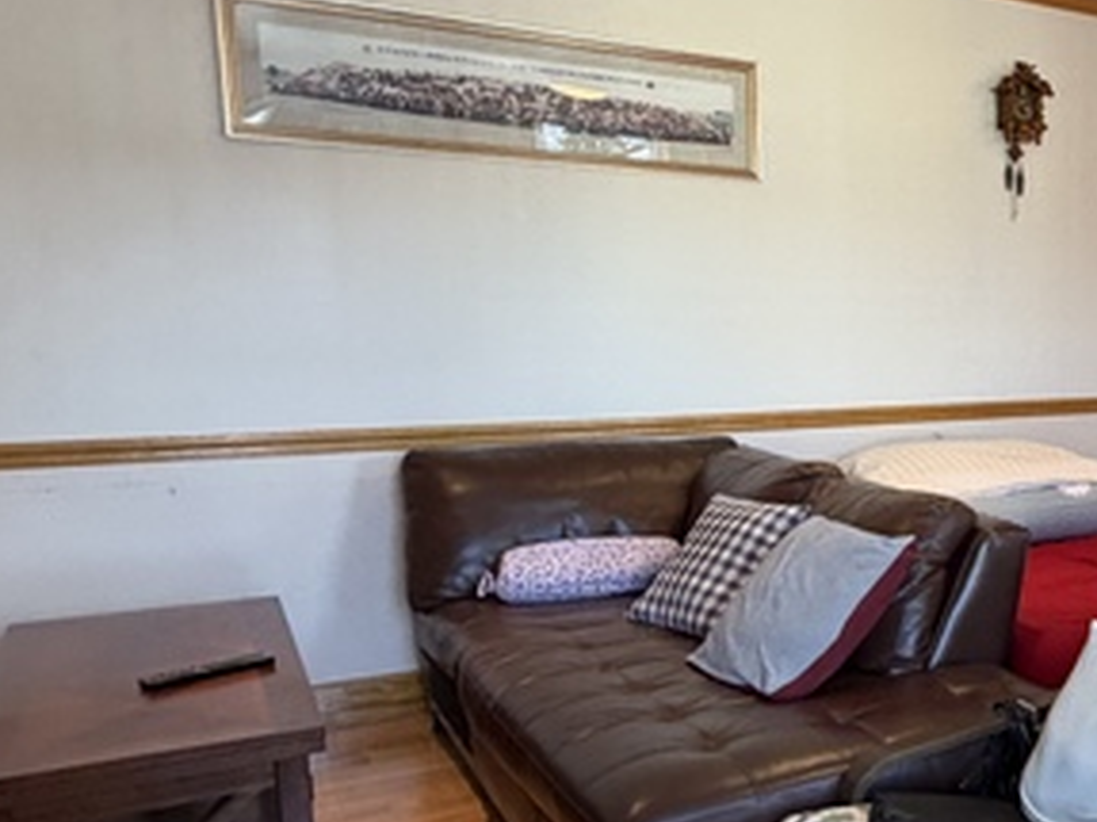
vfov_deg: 36.7
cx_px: 1235
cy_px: 474
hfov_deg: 38.6
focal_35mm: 39
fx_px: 1235
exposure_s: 1/60
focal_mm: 2.22
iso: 250
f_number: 2.2
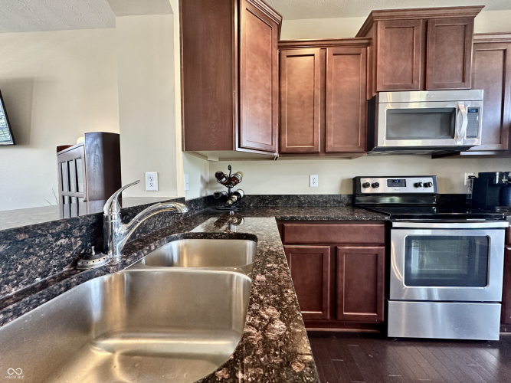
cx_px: 256
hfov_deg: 102.1
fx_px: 207
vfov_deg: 85.7
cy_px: 192
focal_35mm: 14
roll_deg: +0.1
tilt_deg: -2.2
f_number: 2.2
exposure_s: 1/60
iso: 400
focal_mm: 2.22
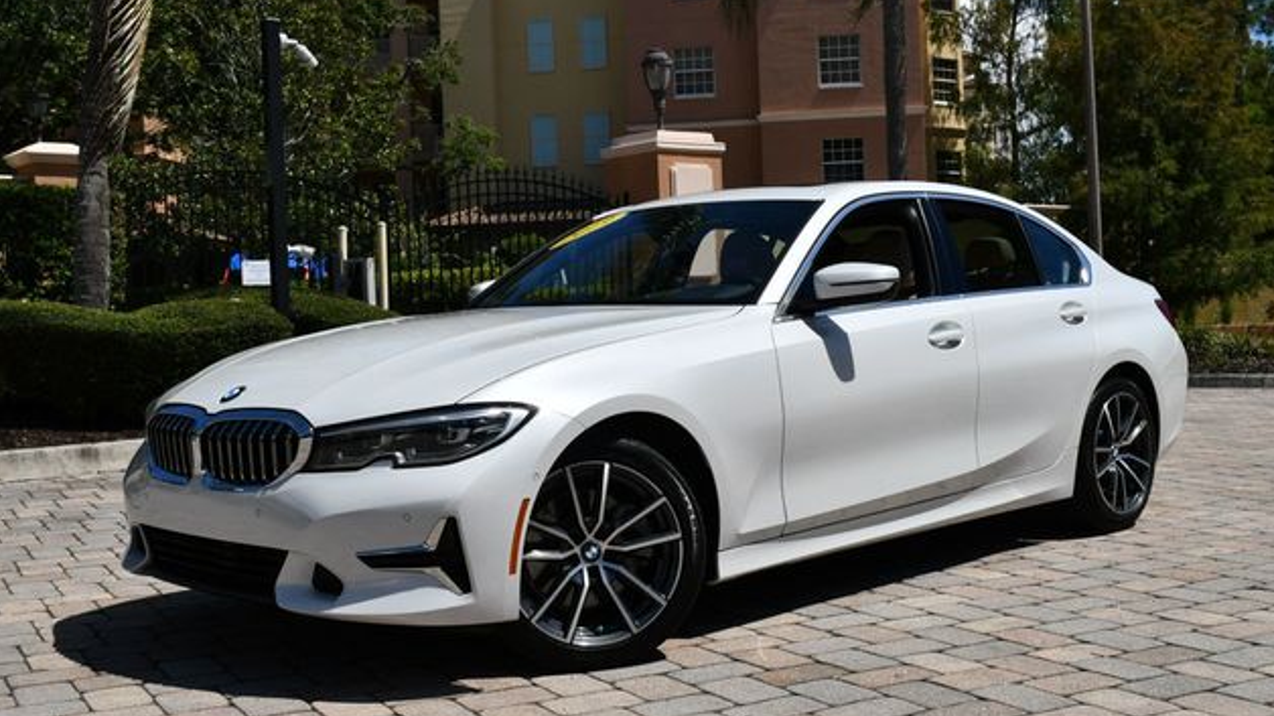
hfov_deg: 43.7
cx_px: 633
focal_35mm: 47
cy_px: 345
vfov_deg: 25.4
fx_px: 1587
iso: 100
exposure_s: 1/400
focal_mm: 22
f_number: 10
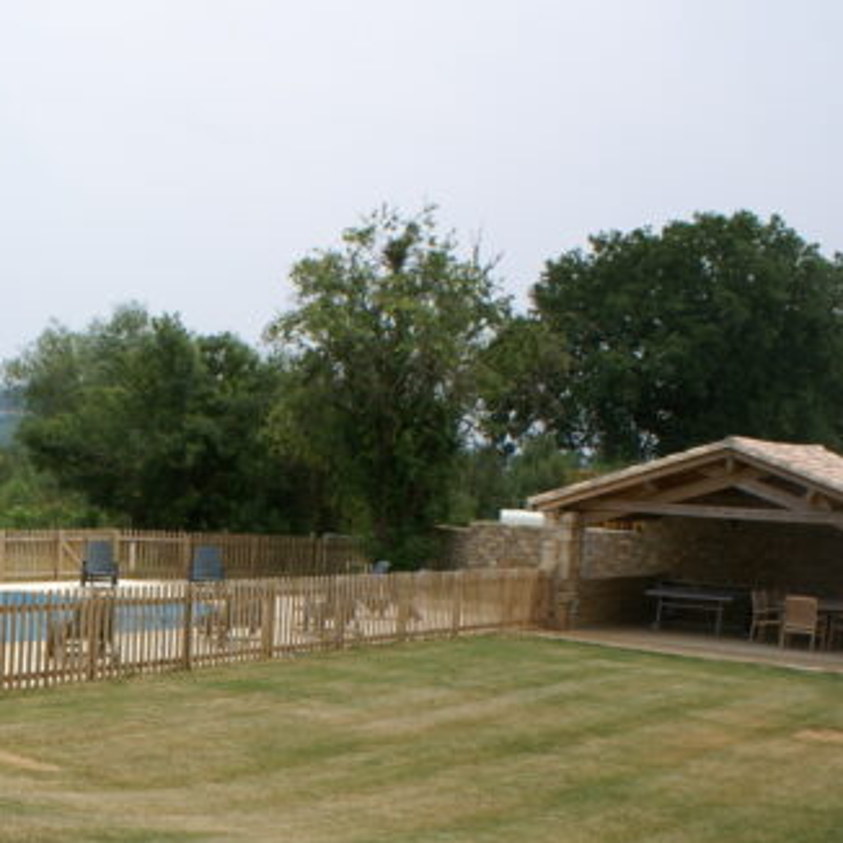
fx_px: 1488
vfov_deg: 31.1
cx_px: 21
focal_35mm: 54
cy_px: 621
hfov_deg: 29.7
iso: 100
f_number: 10
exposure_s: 1/160
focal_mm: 18
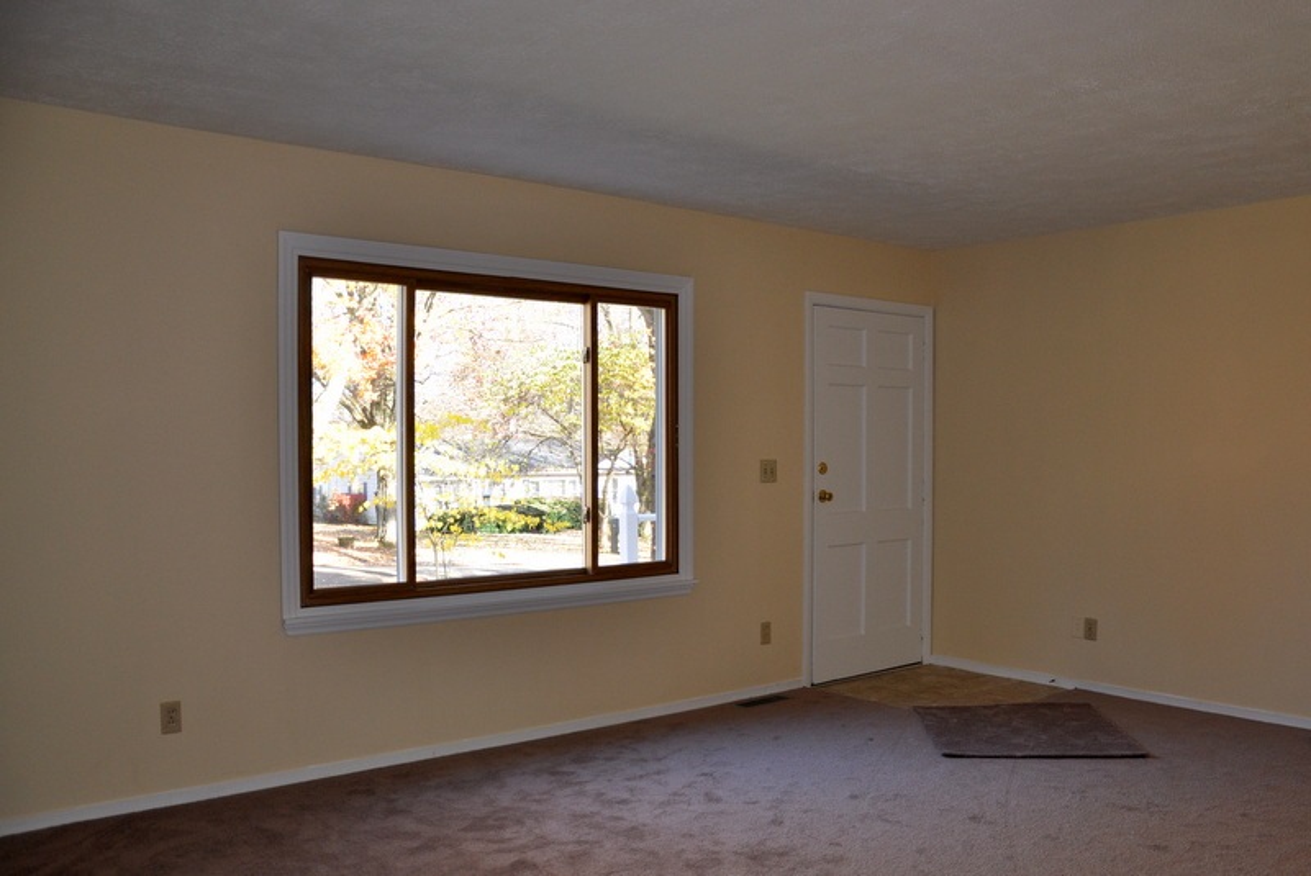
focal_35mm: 27
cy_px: 438
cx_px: 656
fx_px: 984
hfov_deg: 67.3
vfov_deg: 48.0
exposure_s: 1/125
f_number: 3.5
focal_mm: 18
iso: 400
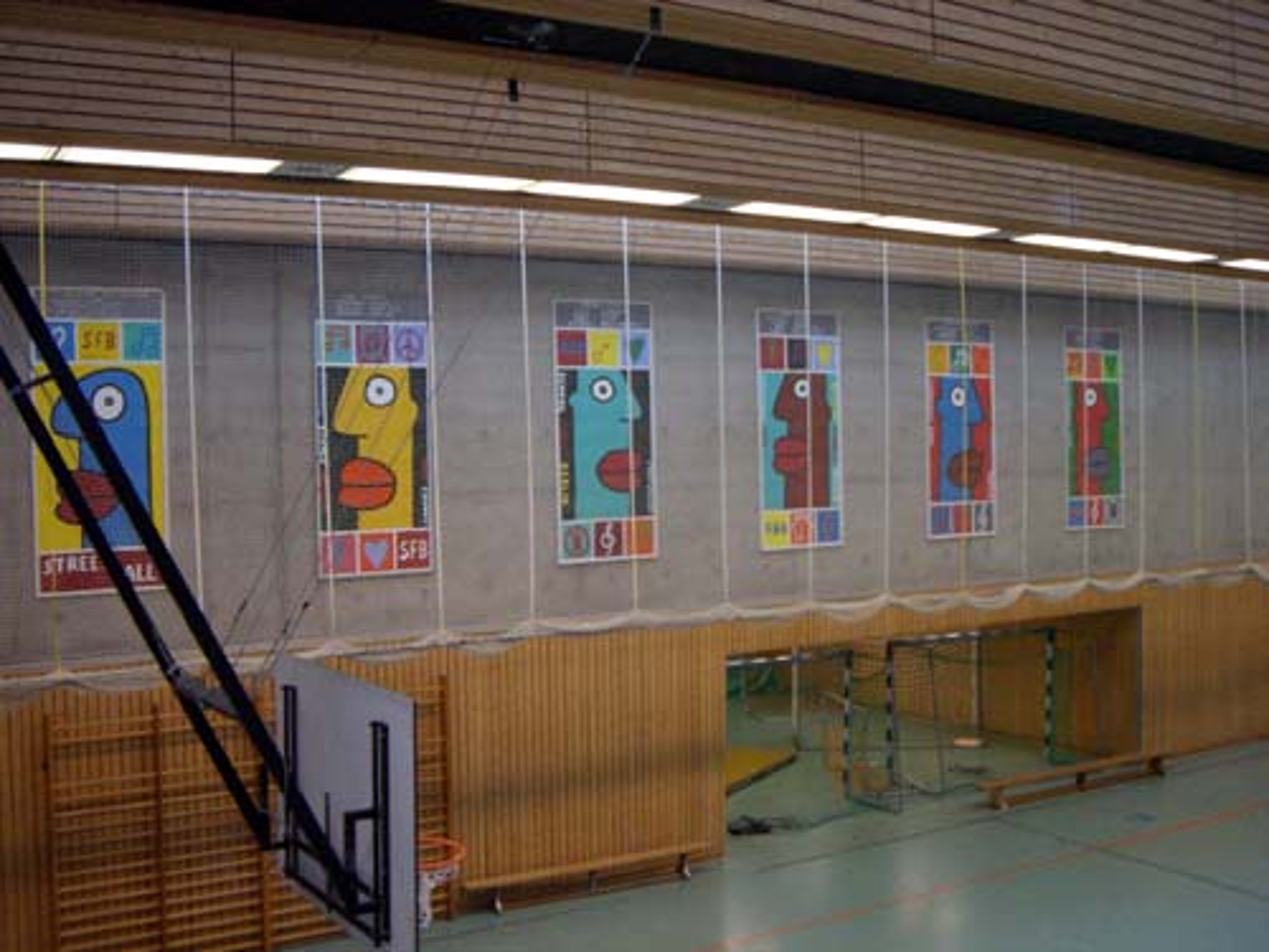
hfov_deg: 49.0
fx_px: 1393
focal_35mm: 38
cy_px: 476
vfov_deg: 37.7
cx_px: 634
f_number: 2.7
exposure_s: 1/60
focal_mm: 6.2
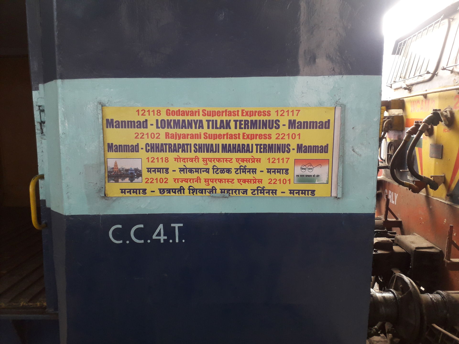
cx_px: 230
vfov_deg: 51.4
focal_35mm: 27
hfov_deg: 65.3
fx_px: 358
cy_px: 172
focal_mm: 3.6
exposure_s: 1/50
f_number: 1.9
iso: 125
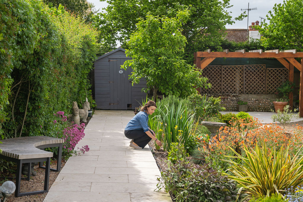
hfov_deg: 28.1
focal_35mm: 72
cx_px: 152
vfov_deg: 19.0
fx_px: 605
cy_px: 101
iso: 64
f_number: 8
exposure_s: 1/200
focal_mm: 70
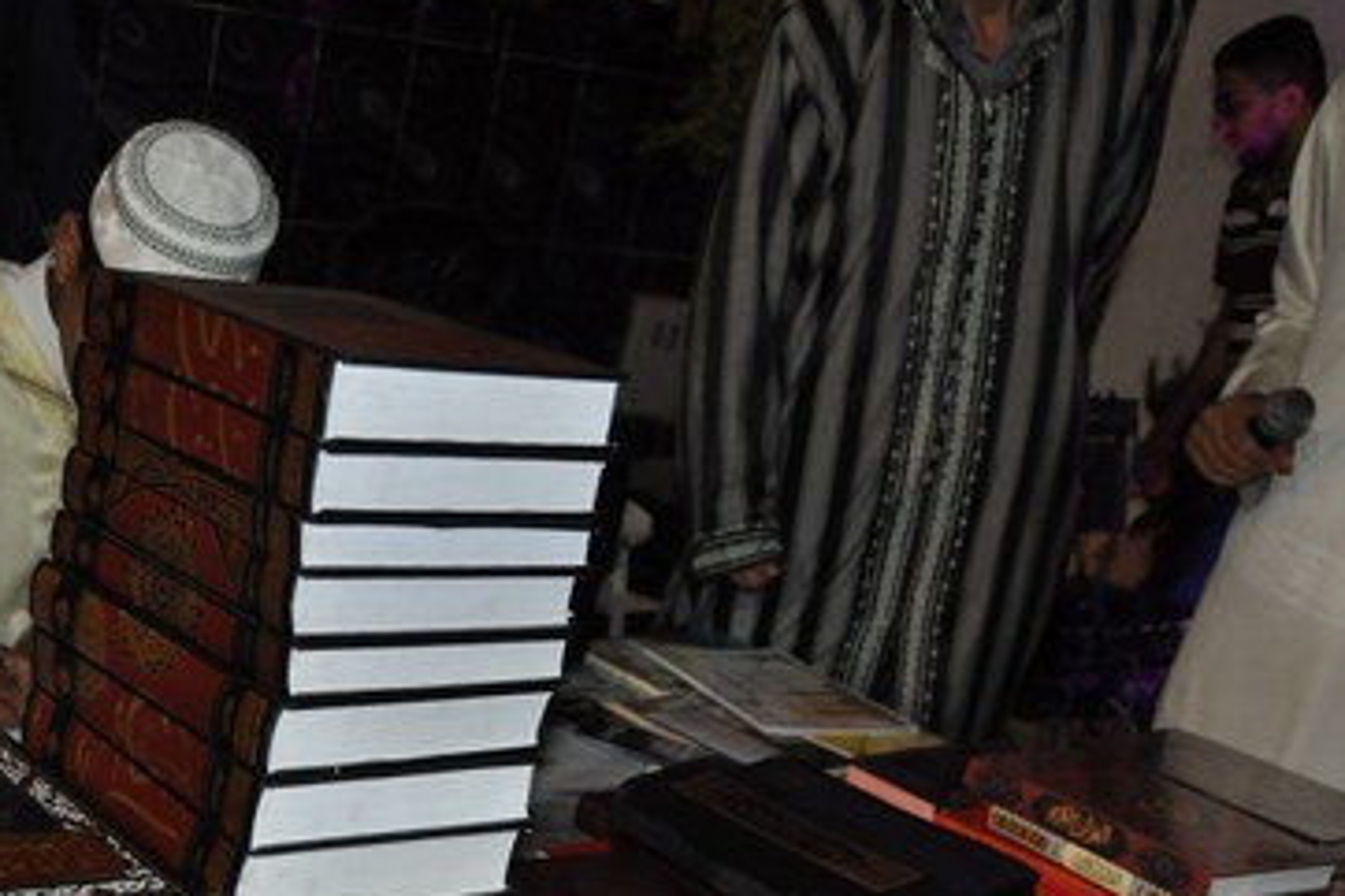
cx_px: 253
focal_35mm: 53
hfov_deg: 36.2
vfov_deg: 25.0
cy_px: 749
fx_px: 1979
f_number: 3.5
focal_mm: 20
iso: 800
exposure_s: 1/60
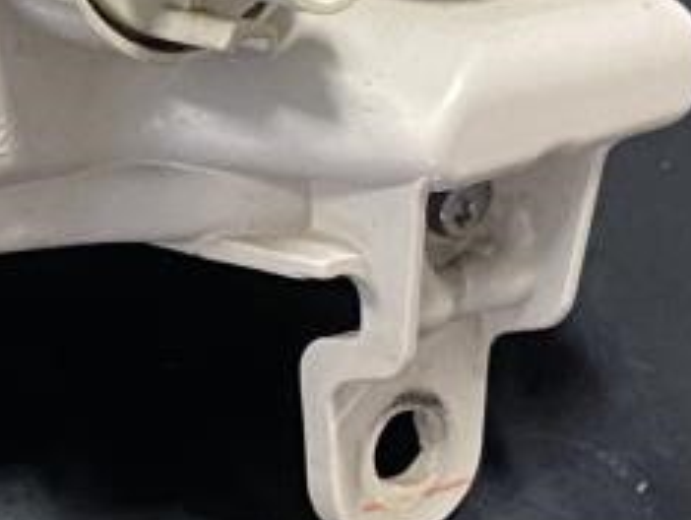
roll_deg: +1.7
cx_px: -313
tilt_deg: -39.8
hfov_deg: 13.2
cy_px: -56
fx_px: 2837
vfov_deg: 10.3
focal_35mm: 142
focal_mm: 4.25
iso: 320
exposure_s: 1/60
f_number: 1.8
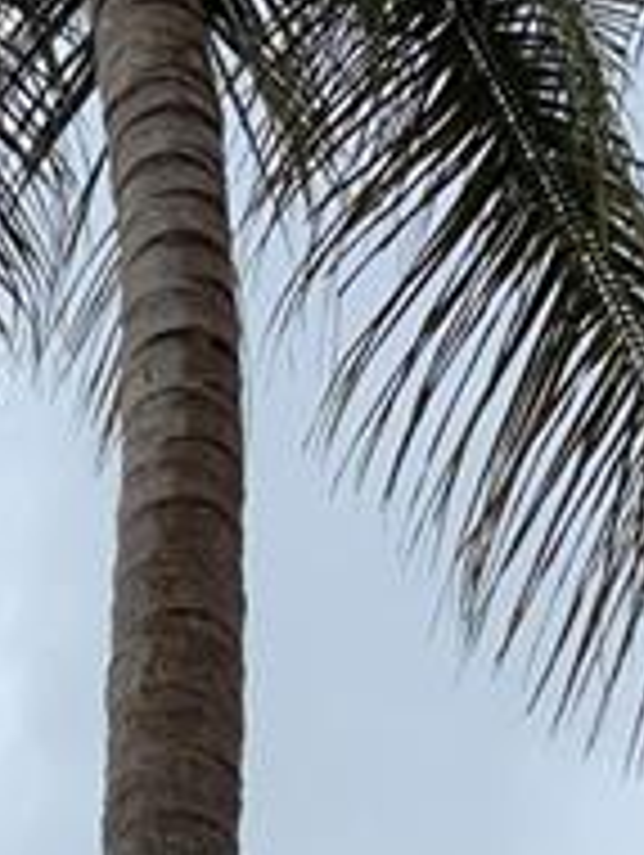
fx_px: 2599
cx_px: 131
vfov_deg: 17.0
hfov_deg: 14.1
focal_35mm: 105
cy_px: 1269
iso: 25
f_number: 1.8
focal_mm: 4.25
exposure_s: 1/1468
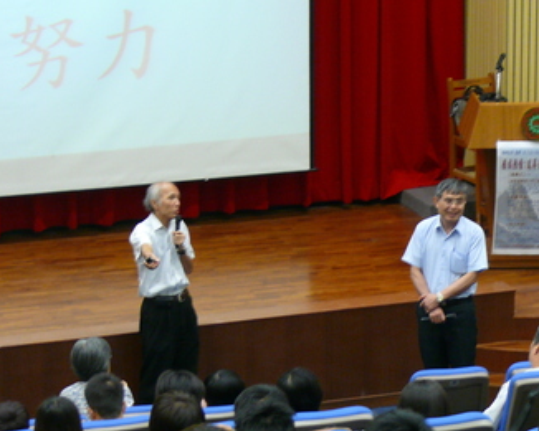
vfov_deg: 9.1
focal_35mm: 170
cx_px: 270
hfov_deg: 11.3
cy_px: 216
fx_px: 2713
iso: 200
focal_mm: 19.2
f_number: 3.2
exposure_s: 1/8
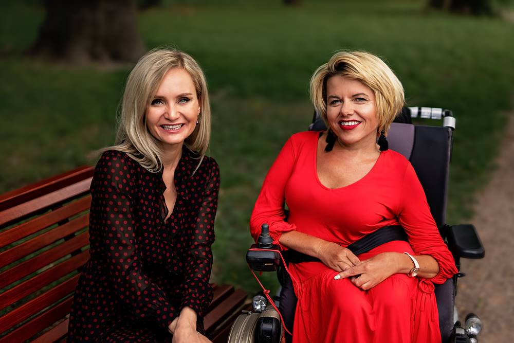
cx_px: 257
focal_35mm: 50
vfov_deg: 27.0
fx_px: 714
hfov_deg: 39.6
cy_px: 172
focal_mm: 50
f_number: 1.4
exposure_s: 1/1600
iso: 100
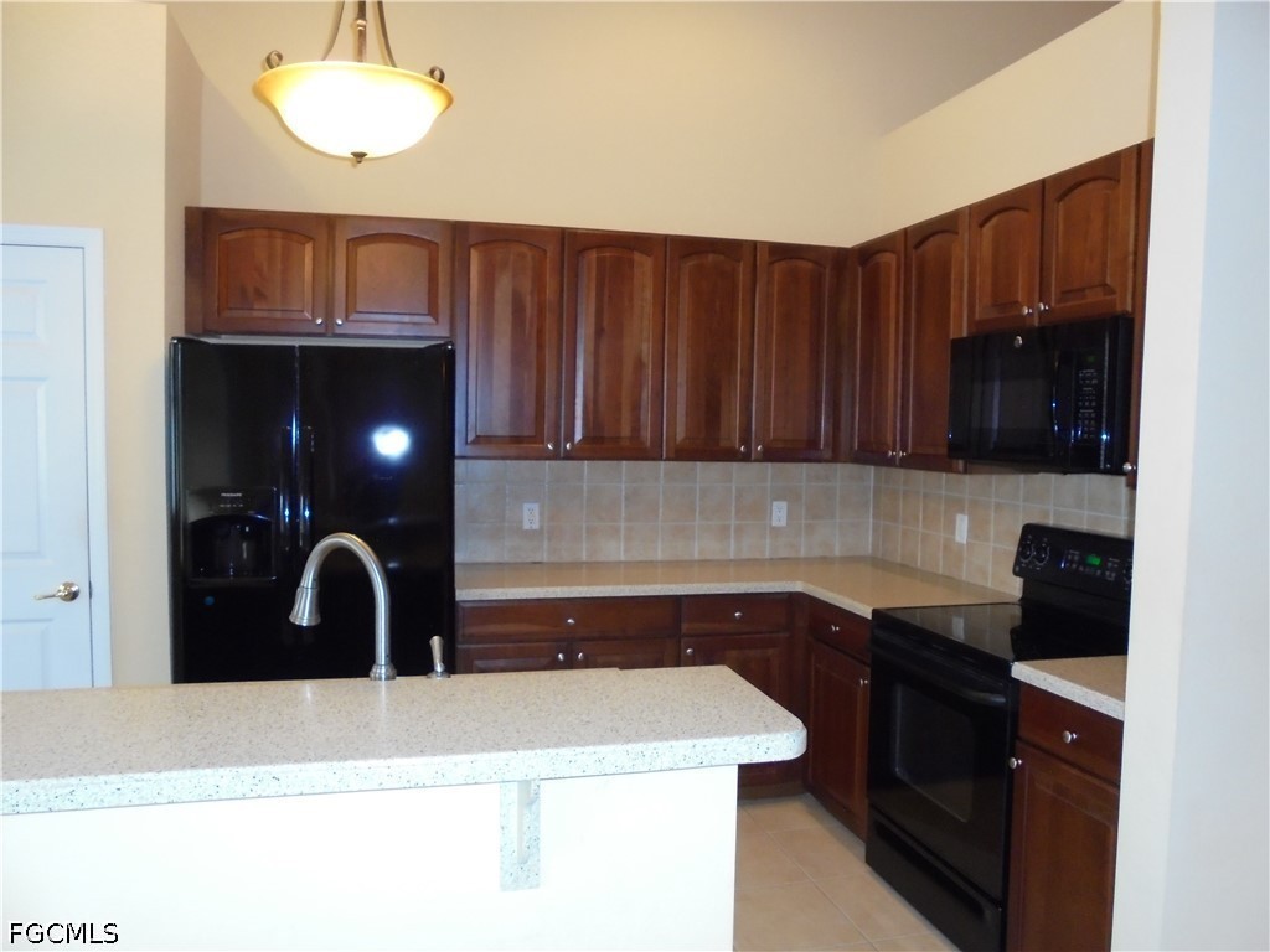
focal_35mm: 26
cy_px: 476
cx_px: 635
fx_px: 954
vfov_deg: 53.1
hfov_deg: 67.3
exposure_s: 1/30
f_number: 3.5
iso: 400
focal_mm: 4.6
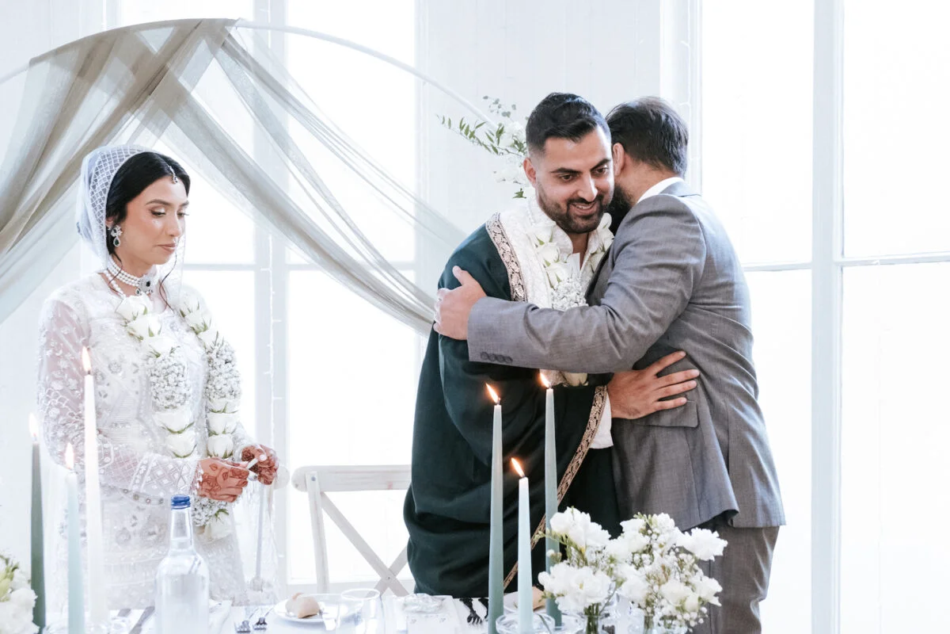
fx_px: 936
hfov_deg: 53.8
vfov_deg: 37.4
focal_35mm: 35
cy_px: 312
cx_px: 480
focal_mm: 22
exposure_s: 1/125
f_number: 4
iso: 3200
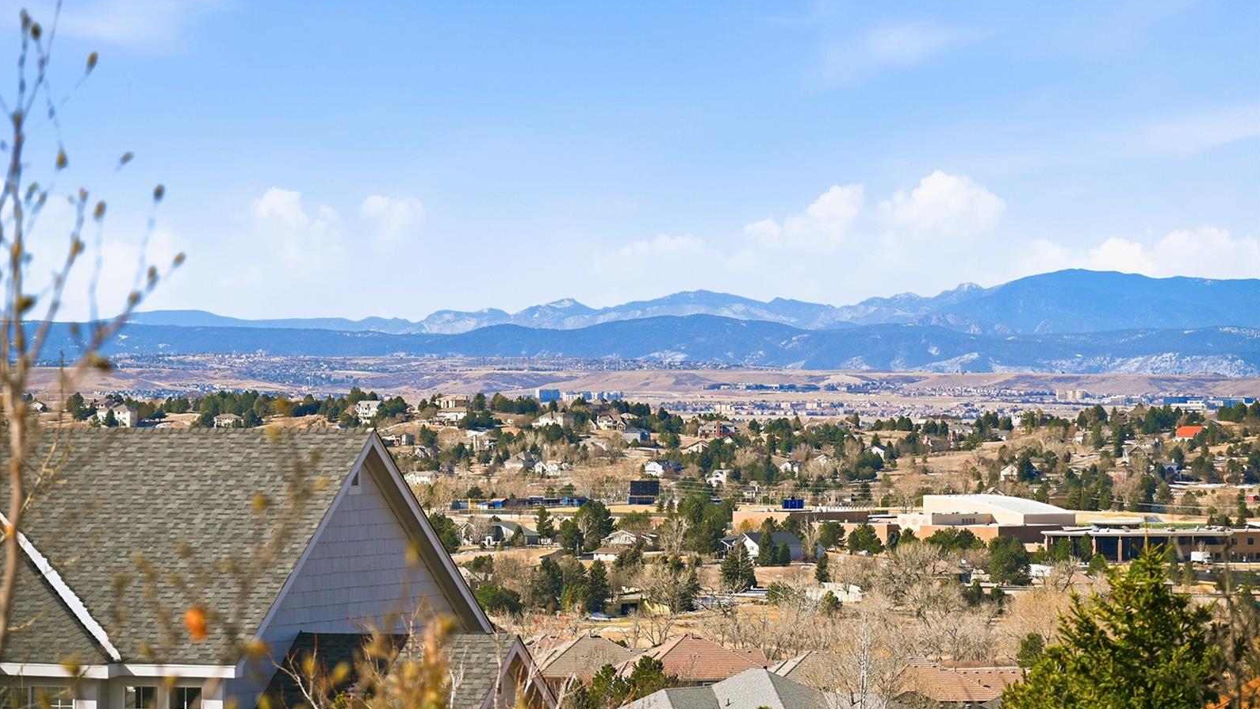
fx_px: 5814
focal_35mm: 174
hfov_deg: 12.4
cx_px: 627
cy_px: 323
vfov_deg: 7.0
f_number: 6.3
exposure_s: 1/640
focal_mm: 110
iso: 100
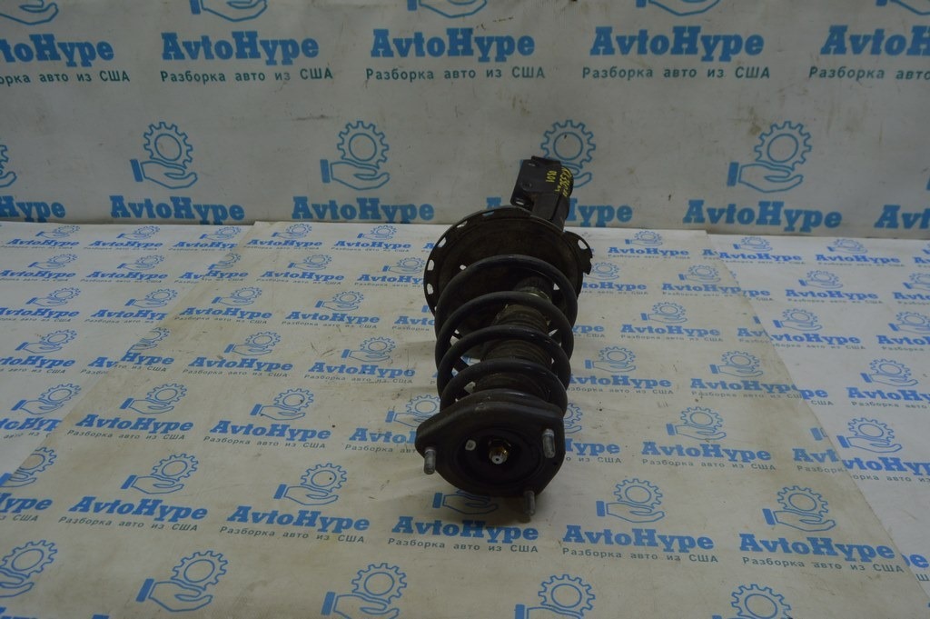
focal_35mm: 27
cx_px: 465
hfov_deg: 67.4
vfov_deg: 47.9
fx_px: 697
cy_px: 310
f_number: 7.1
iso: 400
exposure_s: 1/50
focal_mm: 18
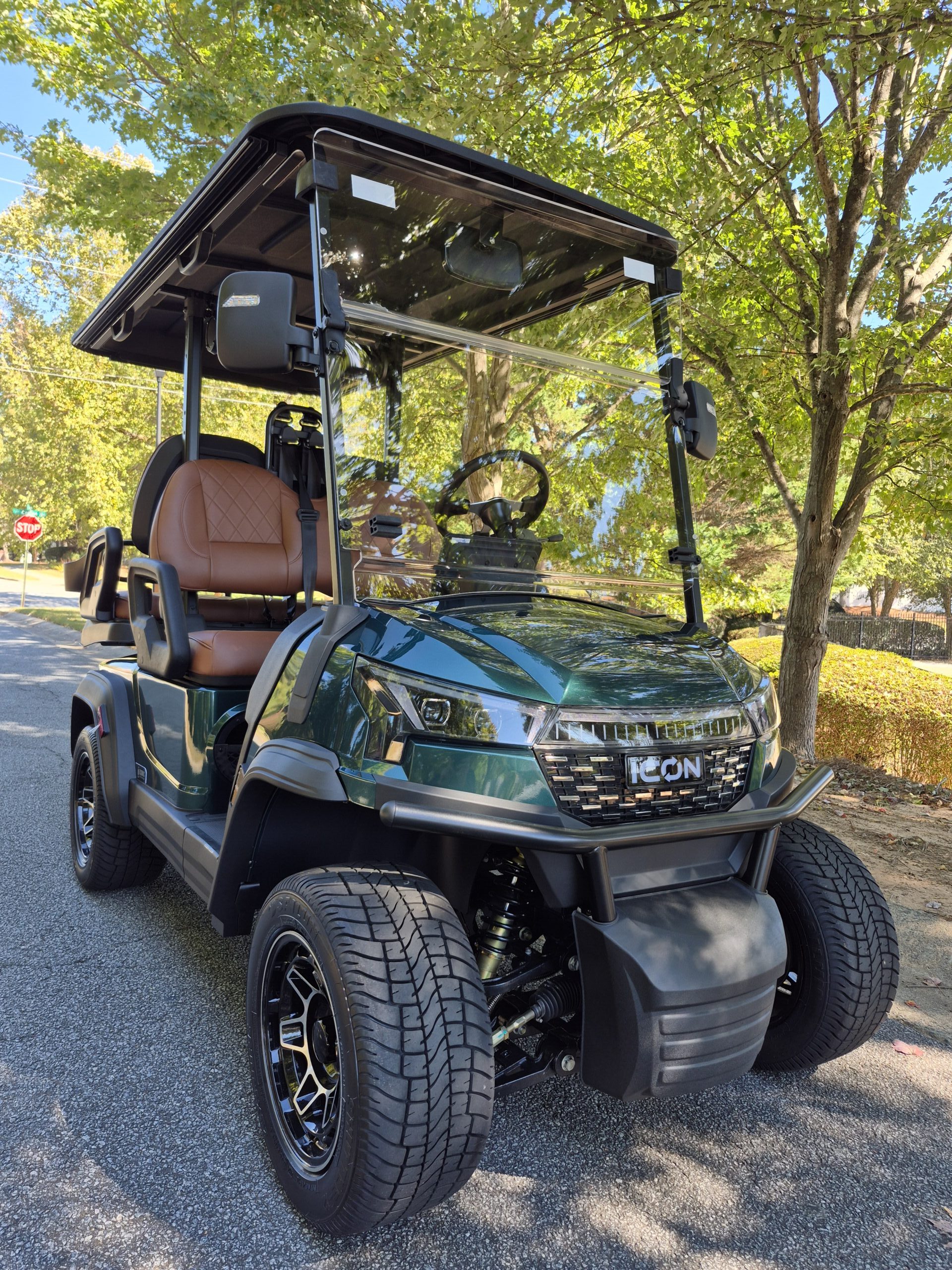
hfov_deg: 58.9
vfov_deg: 73.9
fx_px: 843
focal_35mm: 23
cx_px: 476
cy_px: 635
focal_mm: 5.4
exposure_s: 1/200
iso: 25
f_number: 1.8
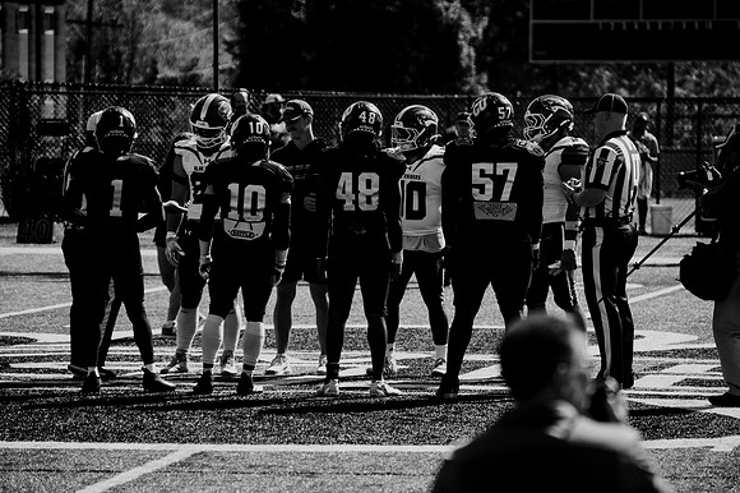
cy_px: 246
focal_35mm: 290
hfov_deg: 7.1
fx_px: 5959
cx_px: 370
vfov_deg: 4.7
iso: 125
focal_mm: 270
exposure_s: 1/400
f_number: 6
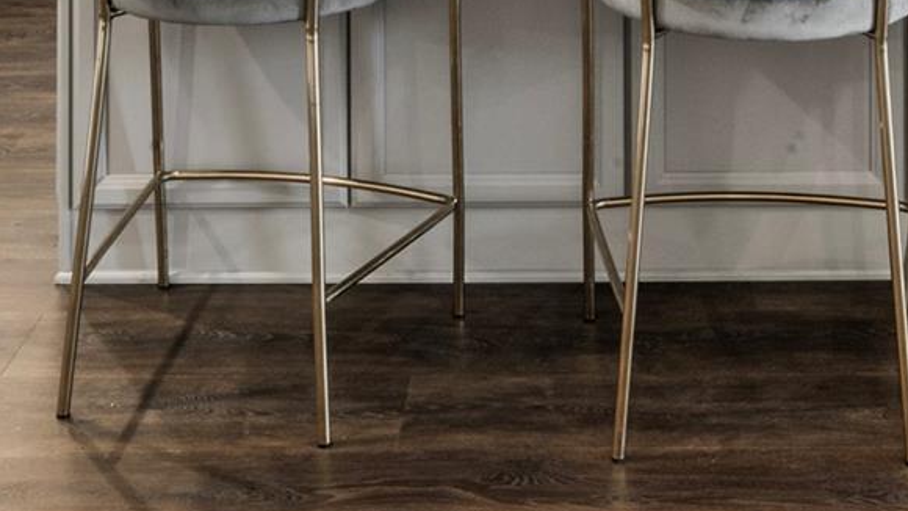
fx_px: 1781
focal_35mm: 74
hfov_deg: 28.4
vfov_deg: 14.0
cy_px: -477
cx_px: 612
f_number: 9
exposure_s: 4
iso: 250
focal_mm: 20
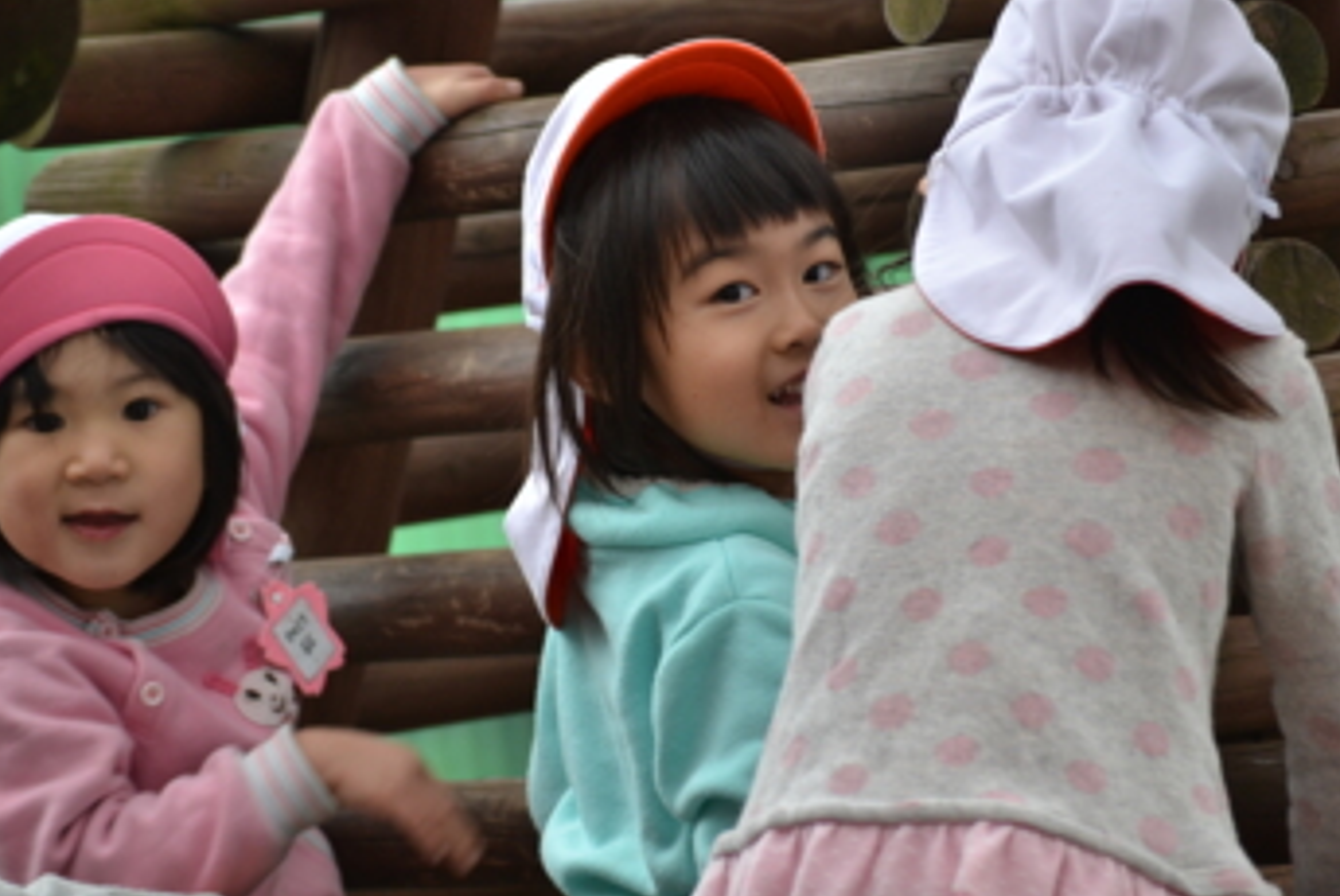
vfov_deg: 5.5
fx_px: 9409
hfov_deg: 8.1
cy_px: 458
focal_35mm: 253
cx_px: 623
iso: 400
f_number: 5
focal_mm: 145
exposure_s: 1/160
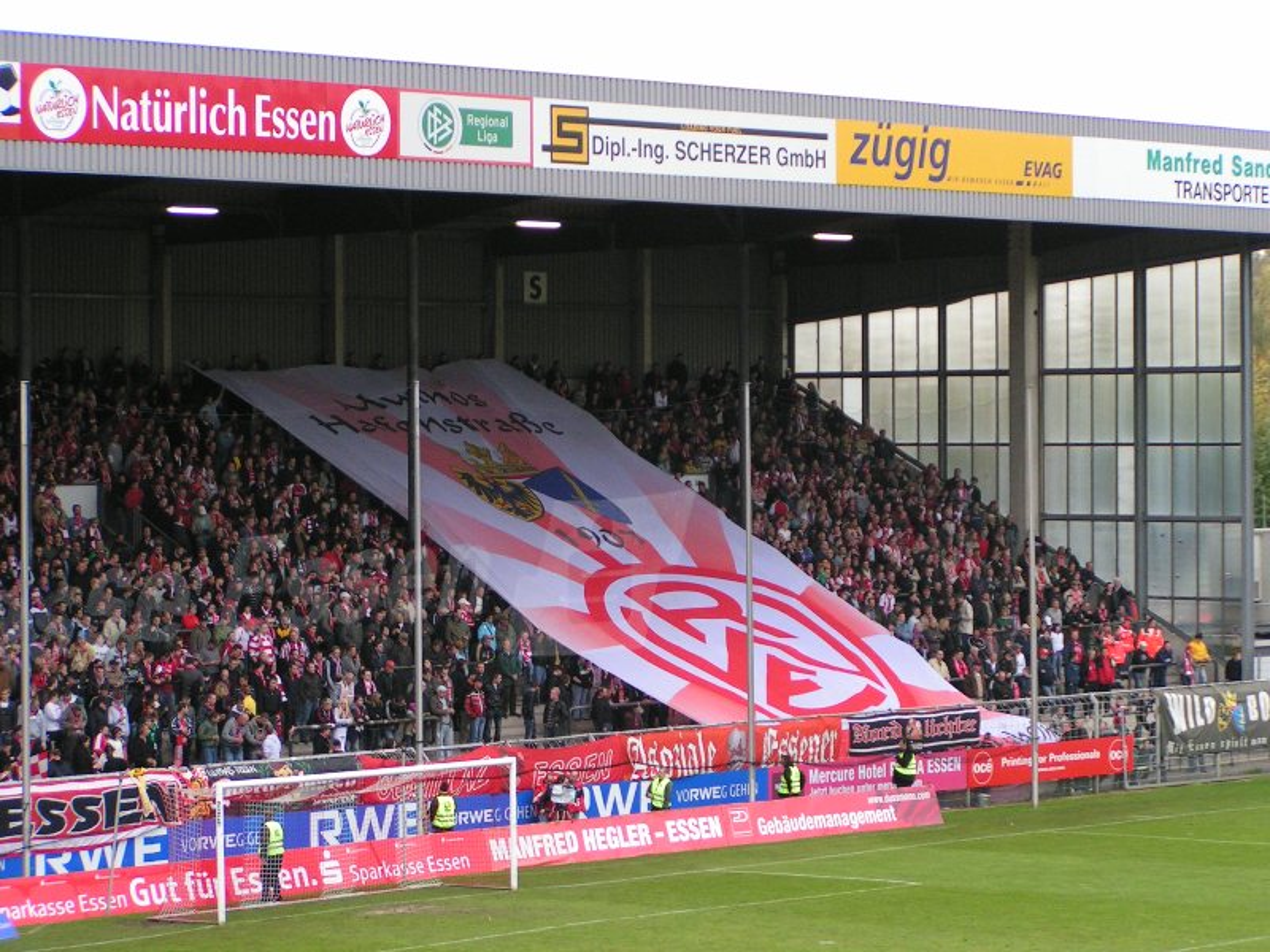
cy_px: 476
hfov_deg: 16.6
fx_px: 4366
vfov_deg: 12.5
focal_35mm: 119
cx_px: 635
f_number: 3.5
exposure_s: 1/125
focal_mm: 18.2
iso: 125
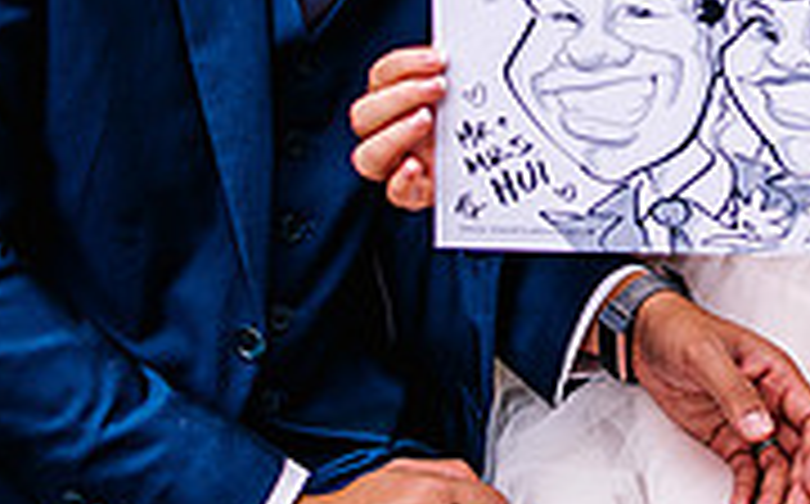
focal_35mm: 115
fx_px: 2535
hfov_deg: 17.9
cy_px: -218
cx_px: 729
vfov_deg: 11.0
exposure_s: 1/2000
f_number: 1.6
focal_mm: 35
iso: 100
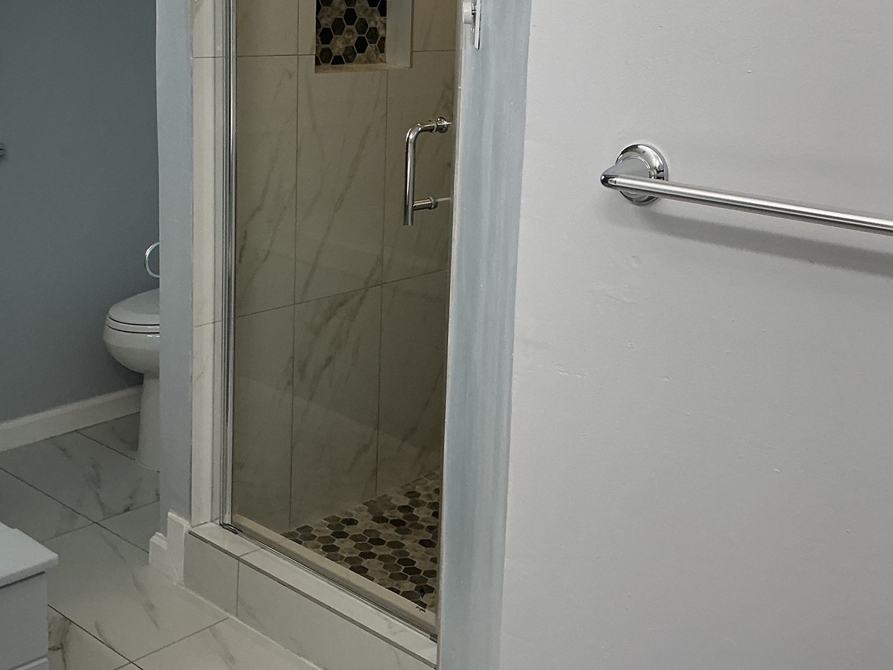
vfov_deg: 30.5
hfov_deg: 40.4
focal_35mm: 47
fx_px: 1212
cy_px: 187
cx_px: 421
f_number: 1.8
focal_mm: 3
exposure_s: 1/60
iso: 50
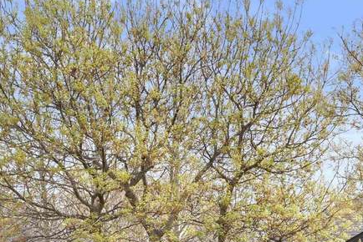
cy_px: 327
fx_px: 1124
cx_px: 427
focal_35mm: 111
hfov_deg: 17.5
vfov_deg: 11.9
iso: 80
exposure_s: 1/25
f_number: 14
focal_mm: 37.8
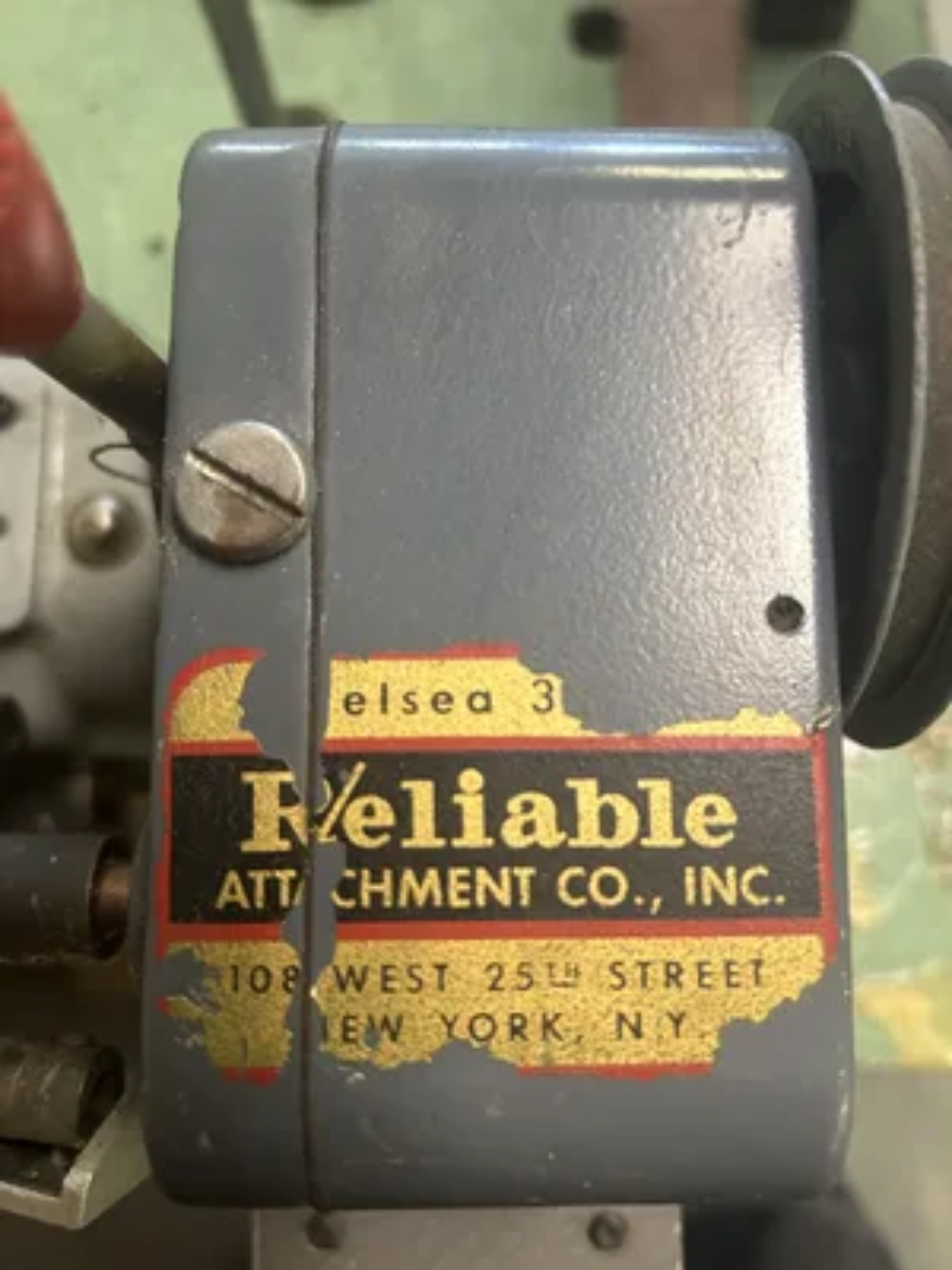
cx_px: 476
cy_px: 635
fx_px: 953
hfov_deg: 53.1
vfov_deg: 67.3
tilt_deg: -80.1
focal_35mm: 26
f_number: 1.5
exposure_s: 1/60
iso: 400
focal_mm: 5.7
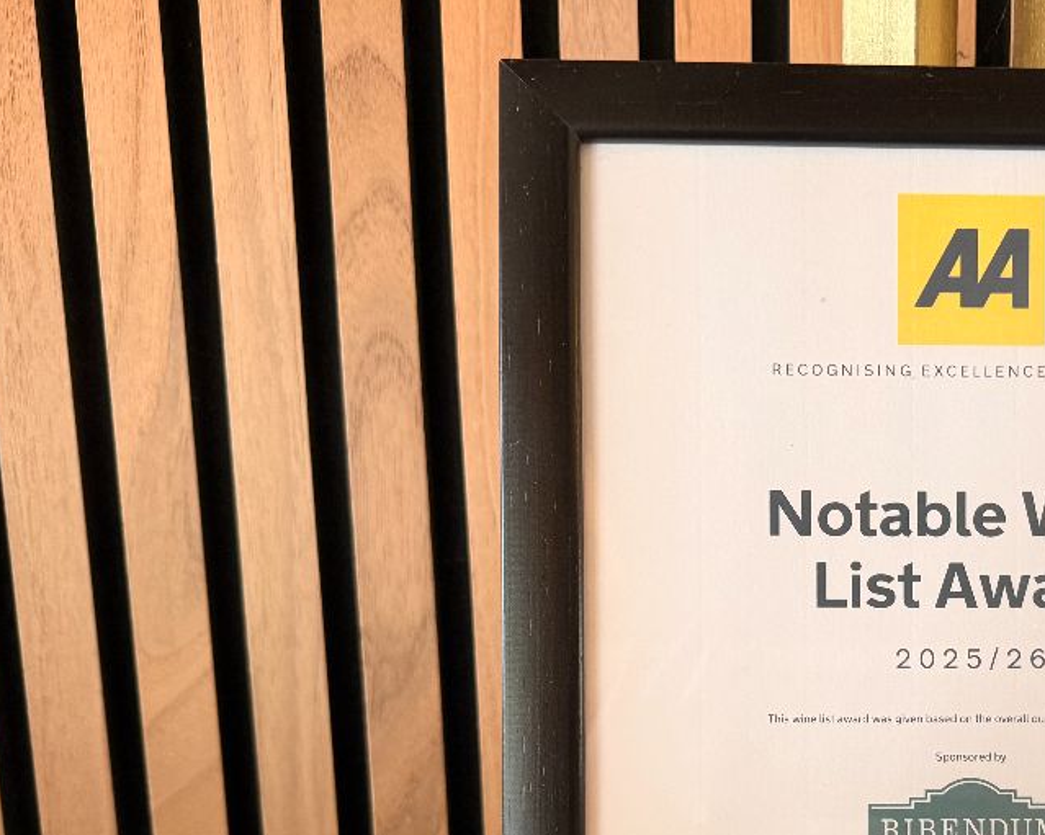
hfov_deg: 40.1
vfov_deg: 33.0
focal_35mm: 44
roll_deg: -1.0
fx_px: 1361
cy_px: 693
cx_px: 859
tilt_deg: -11.4
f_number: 1.78
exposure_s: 1/50
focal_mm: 6.76
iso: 320
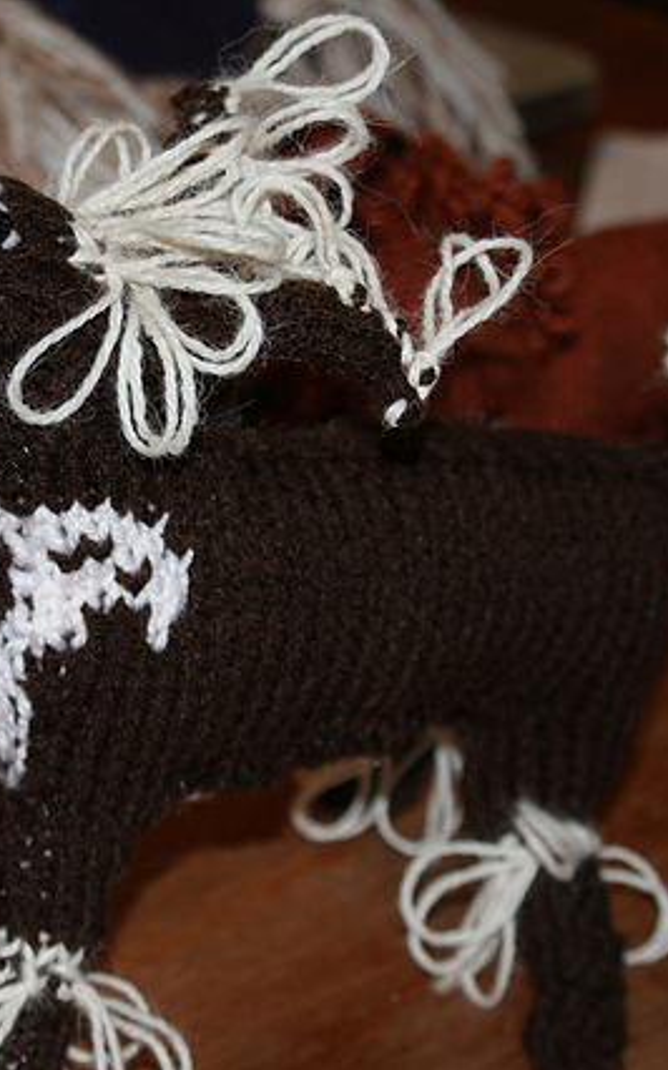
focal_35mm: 115
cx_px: 281
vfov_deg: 18.1
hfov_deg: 11.4
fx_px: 3352
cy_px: 535
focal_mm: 50
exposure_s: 1/80
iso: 400
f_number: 5.6
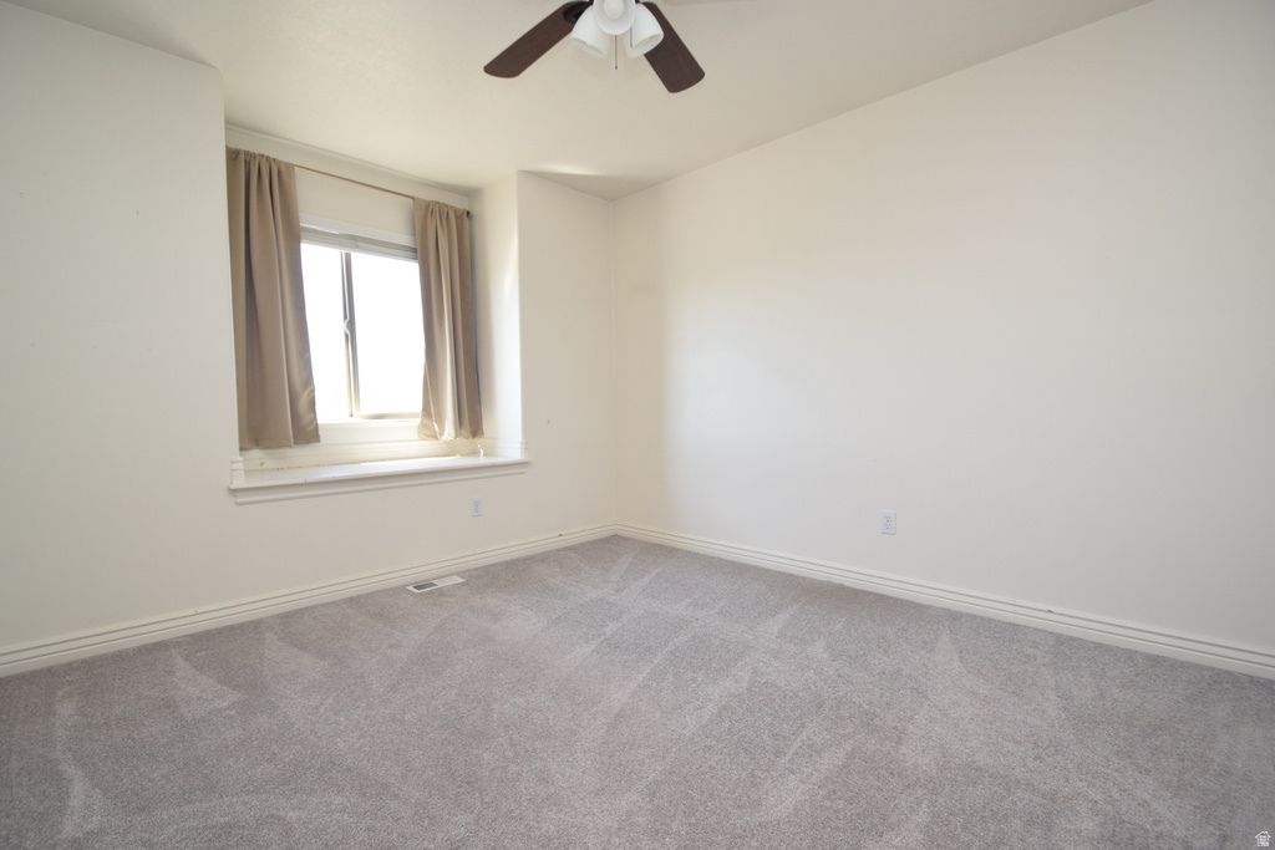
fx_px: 531
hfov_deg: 100.4
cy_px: 425
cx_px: 638
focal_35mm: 15
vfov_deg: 77.3
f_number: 5.6
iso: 560
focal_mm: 10
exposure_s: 1/125
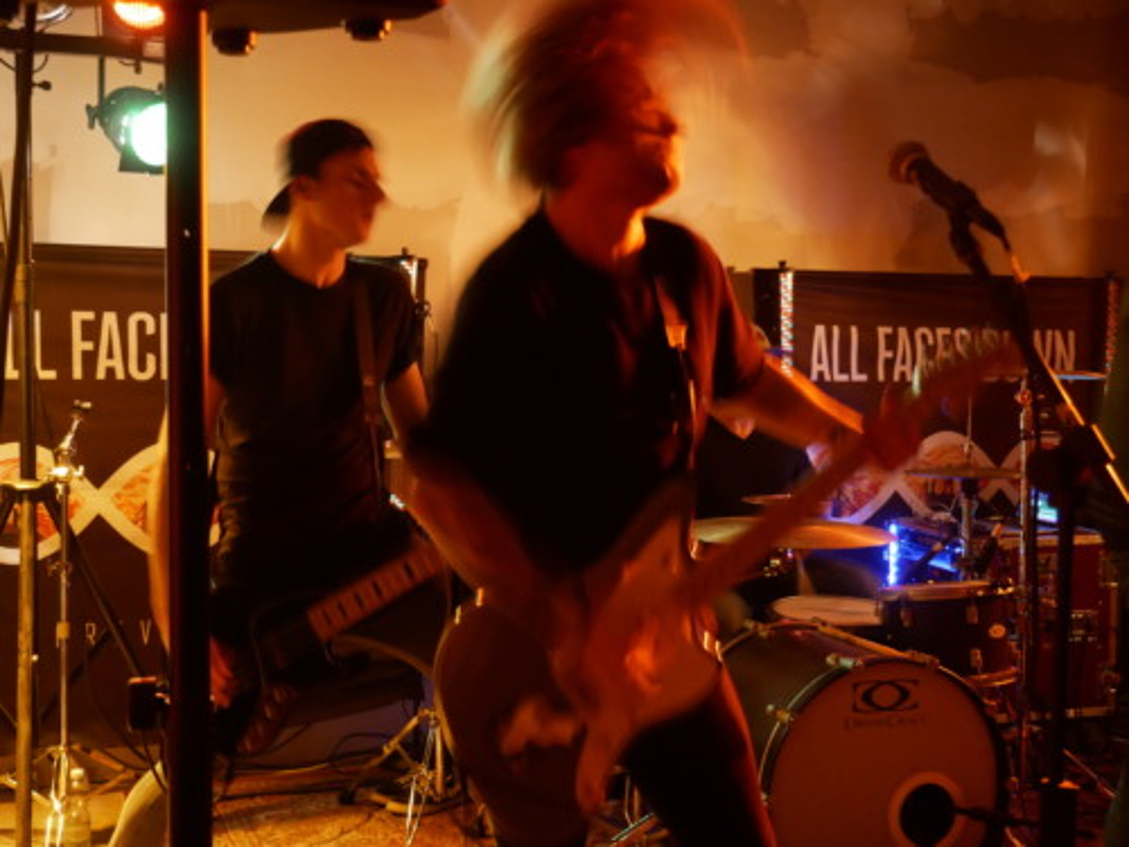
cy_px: 424
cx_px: 564
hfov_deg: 41.2
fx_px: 1500
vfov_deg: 31.5
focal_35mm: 46
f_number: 4.3
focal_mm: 23
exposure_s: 1/13
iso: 3200
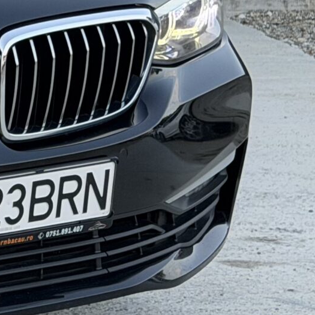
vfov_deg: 8.4
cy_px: 19
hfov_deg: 7.8
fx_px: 2131
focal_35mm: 207
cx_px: -449
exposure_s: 1/237
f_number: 1.78
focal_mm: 6.76
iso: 64
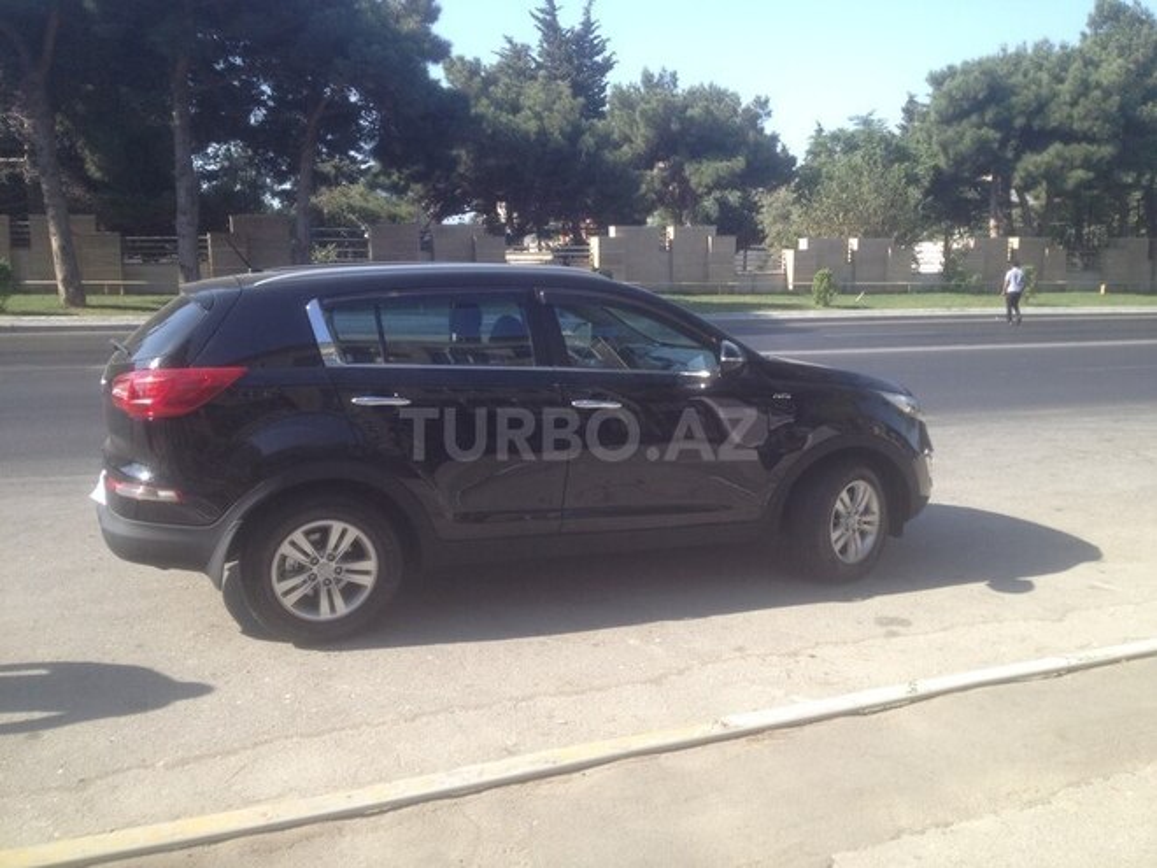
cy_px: 434
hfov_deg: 52.6
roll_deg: +1.1
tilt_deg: -11.1
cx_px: 578
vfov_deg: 40.7
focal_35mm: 35
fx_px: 1170
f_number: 2.4
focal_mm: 4.28
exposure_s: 1/635
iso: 50
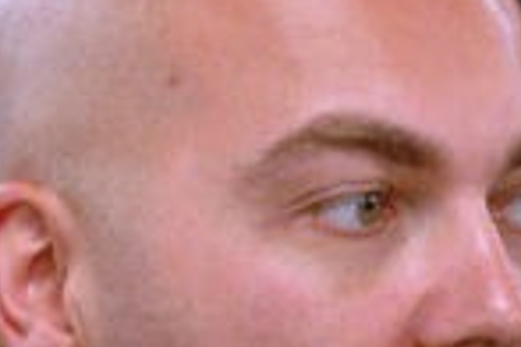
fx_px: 8003
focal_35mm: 553
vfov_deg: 2.5
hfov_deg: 3.7
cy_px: 556
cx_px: 353
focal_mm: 116
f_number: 2.8
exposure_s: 1/100
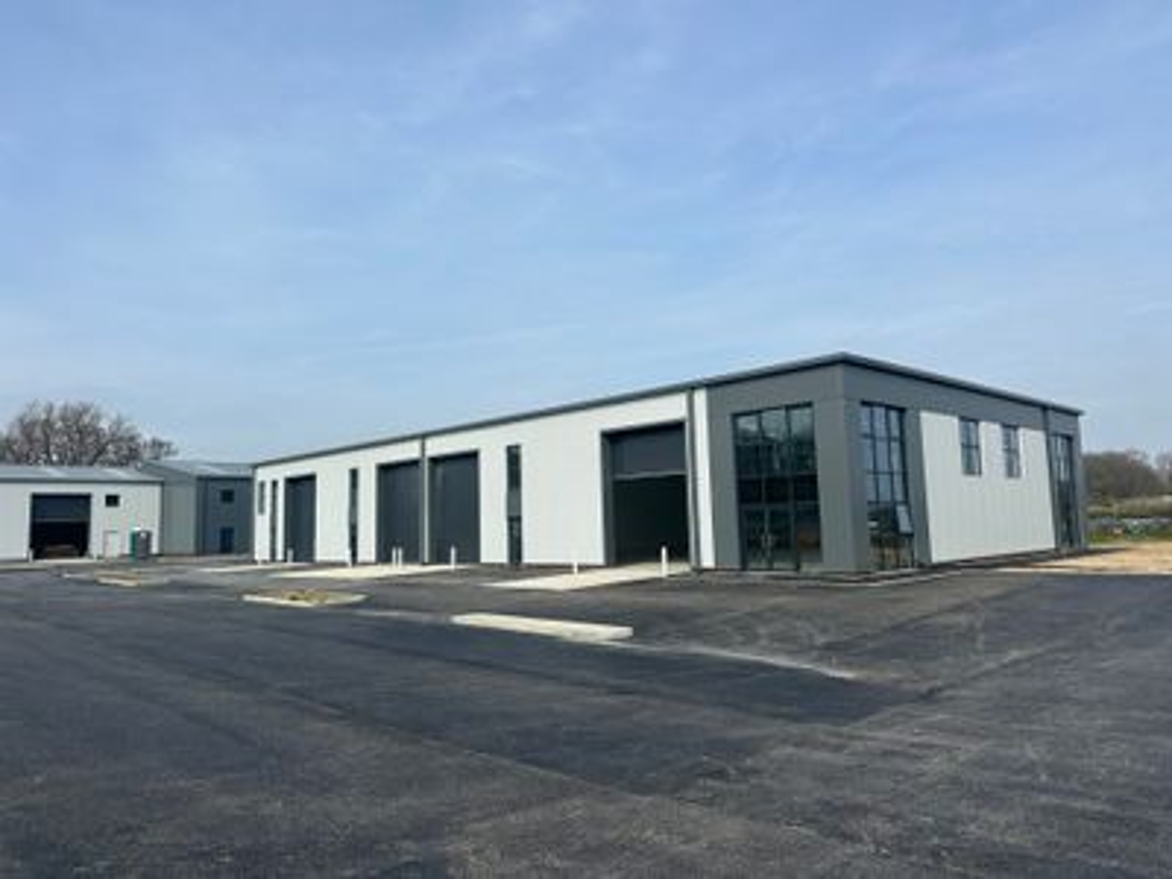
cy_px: 440
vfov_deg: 56.8
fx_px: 813
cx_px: 586
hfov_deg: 71.6
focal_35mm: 24
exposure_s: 1/5848
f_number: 1.78
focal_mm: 6.86
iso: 80
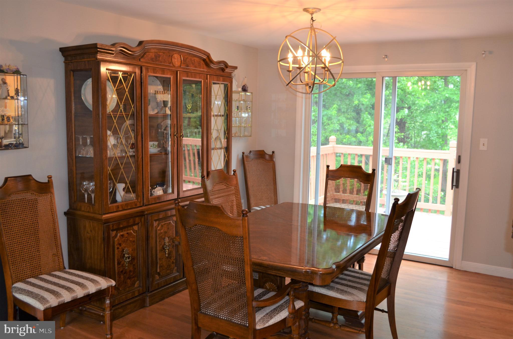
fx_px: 469
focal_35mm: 33
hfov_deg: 57.3
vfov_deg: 39.8
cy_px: 170
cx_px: 256
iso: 450
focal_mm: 22
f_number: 3.8
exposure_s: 1/60
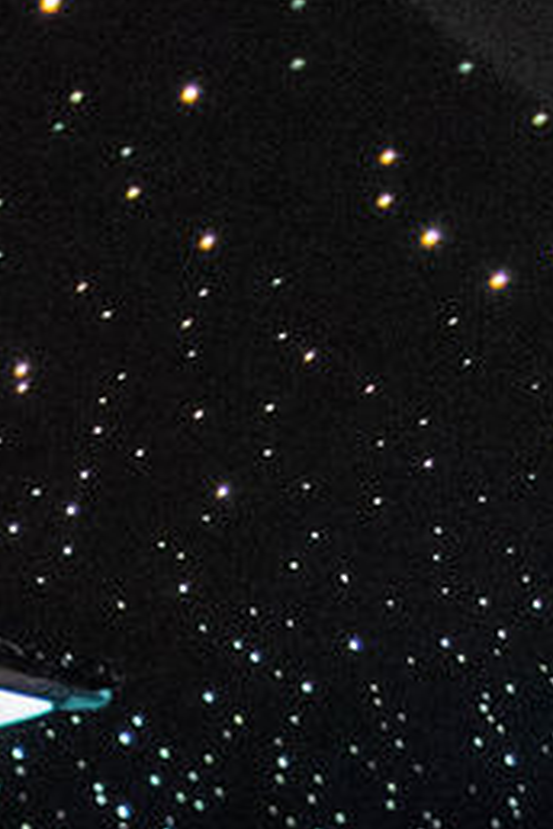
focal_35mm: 161
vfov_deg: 11.8
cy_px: 1478
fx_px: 3709
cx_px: -569
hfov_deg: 8.1
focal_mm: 18
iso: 4000
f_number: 3.5
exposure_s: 1/60
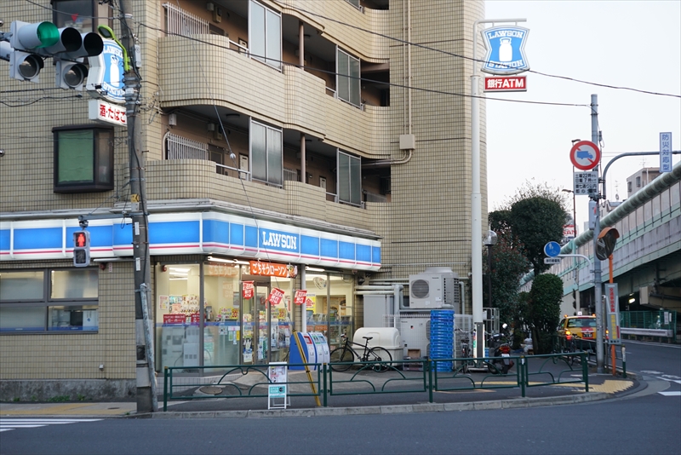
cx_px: 340
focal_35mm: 66
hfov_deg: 30.5
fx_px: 1249
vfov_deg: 20.6
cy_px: 228
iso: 400
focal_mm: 44
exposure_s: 1/80
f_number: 4.5
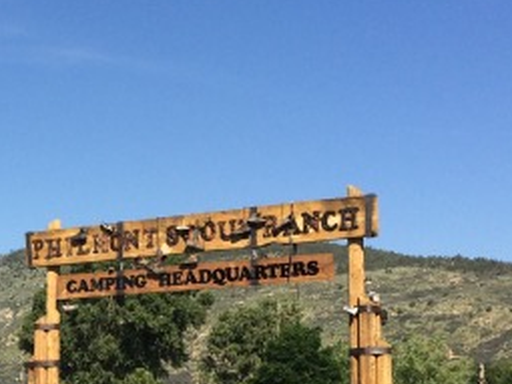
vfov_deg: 15.9
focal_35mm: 91
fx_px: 1345
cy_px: 382
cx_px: 12
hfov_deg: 20.9
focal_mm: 4.15
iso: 32
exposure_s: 1/2053
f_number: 2.2
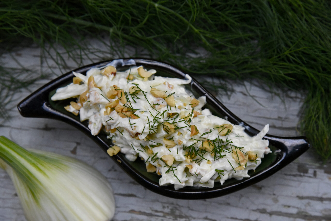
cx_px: 166
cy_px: 110
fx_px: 644
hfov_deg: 28.8
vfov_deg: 19.5
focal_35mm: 70
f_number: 6.3
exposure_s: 1/1250
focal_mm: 70
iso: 8000
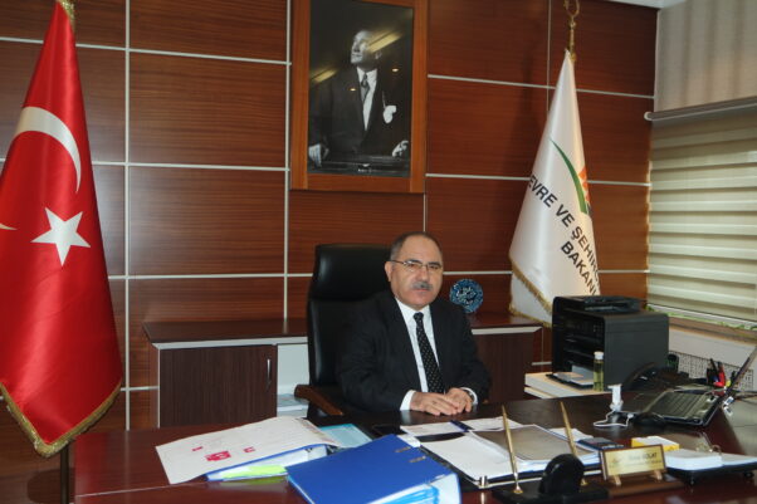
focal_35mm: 36
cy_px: 252
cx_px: 378
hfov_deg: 53.1
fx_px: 757
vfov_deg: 36.9
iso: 400
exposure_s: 1/50
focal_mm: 24
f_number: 4
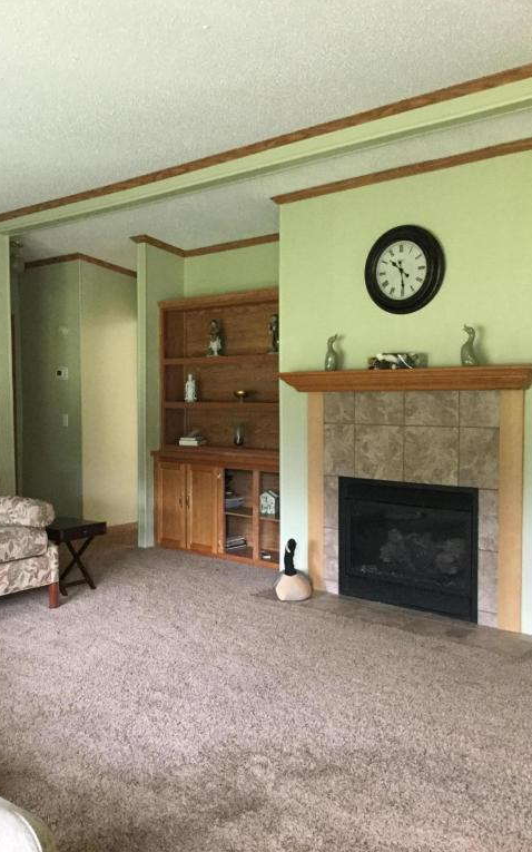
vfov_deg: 58.1
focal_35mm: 33
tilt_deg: -3.4
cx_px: 219
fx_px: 766
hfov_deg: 38.2
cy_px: 425
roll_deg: +0.2
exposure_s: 1/30
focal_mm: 3.3
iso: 250
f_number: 2.4
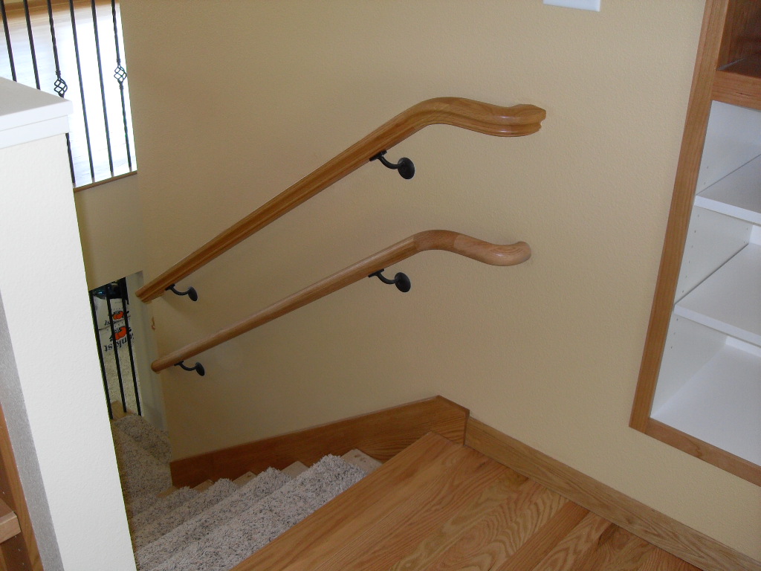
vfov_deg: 38.7
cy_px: 286
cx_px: 380
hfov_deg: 50.1
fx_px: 813
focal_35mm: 37
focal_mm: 6.3
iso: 100
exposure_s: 1/45
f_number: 2.8
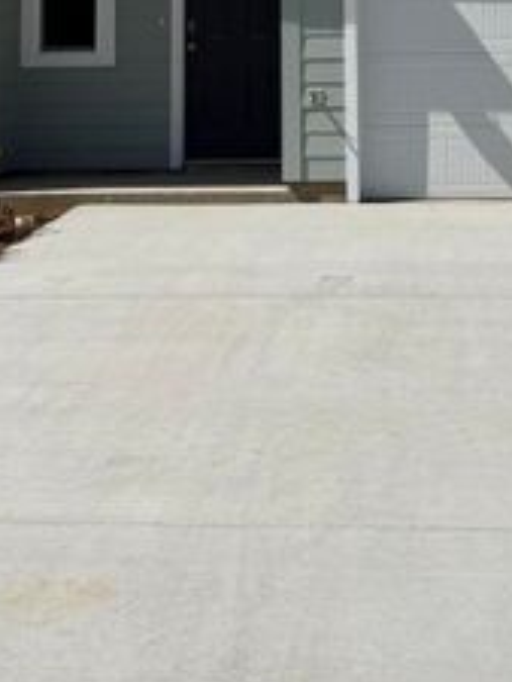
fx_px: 1399
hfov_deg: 20.7
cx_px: 339
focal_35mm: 71
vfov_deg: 25.4
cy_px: -65
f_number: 1.78
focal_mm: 6.76
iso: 80
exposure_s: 1/11905
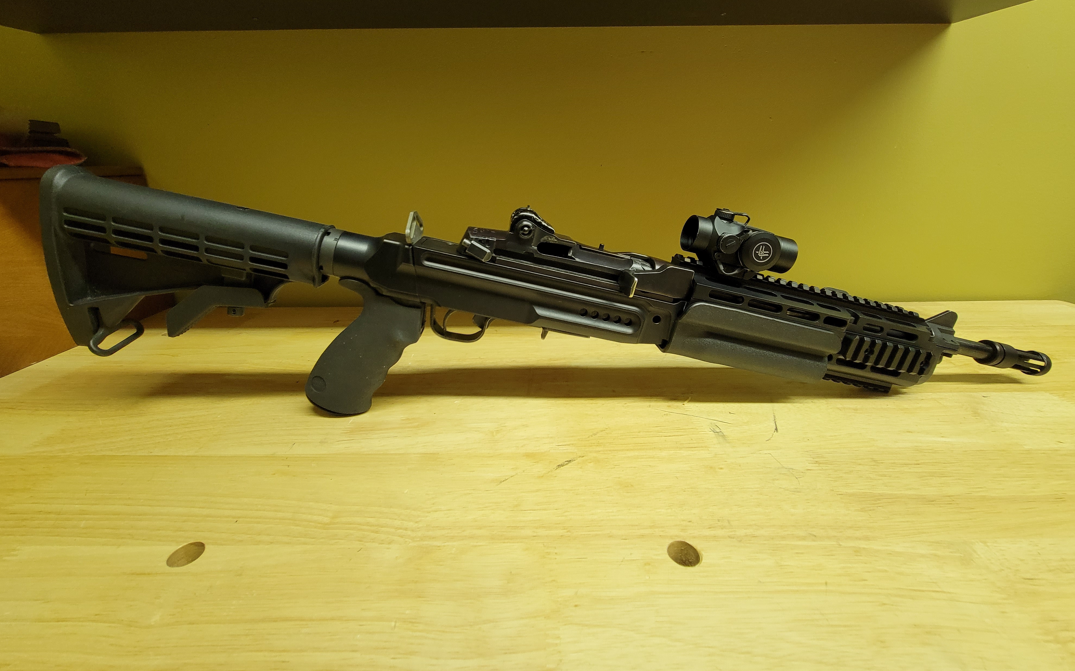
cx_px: 538
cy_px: 290
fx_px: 410
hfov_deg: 105.3
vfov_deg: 78.2
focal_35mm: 14
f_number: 2.2
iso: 320
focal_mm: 2.2
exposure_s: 1/40
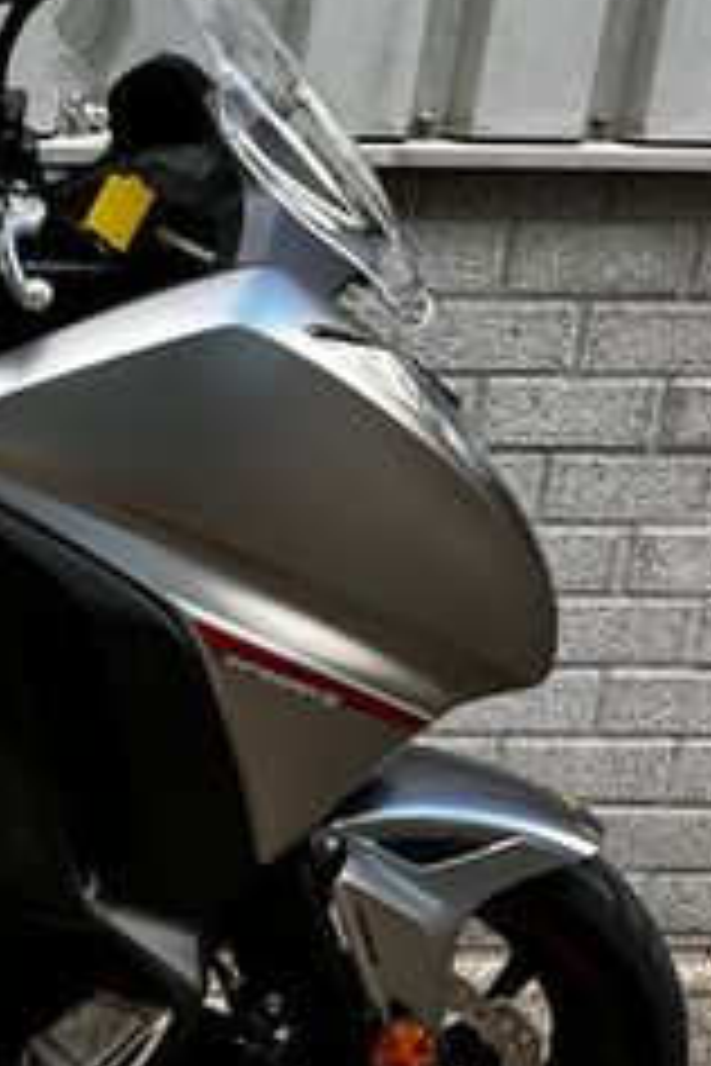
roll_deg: -0.7
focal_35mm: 73
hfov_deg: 15.2
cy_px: 576
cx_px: -698
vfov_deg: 27.7
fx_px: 2162
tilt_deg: -17.8
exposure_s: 1/121
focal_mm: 5.1
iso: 64
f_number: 1.6
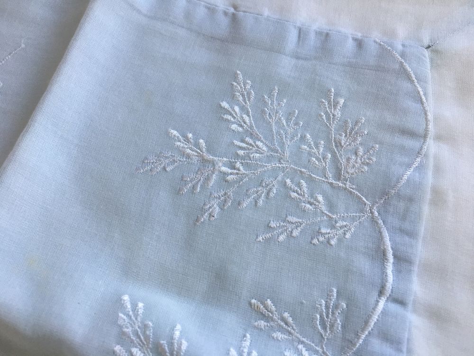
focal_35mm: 29
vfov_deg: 48.2
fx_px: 397
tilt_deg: -67.1
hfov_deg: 61.7
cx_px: 237
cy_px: 178
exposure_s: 1/33
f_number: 2.2
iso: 64
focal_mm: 4.15
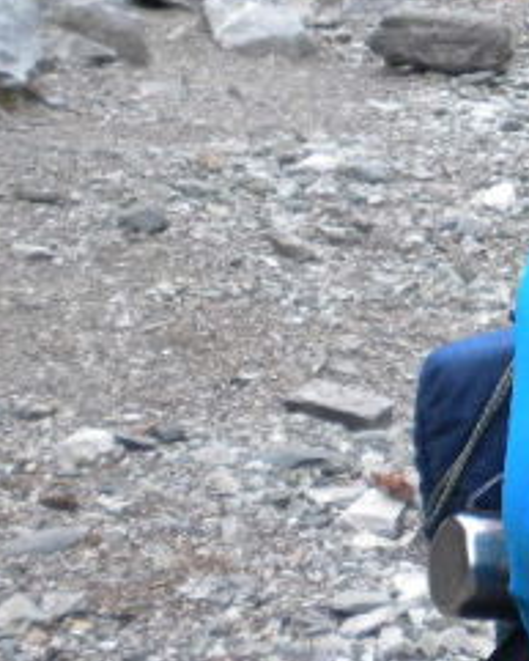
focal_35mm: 117
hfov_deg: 12.2
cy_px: 59
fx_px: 2288
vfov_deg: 16.2
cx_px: 907
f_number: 3.5
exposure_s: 1/213
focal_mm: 6.6
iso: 200
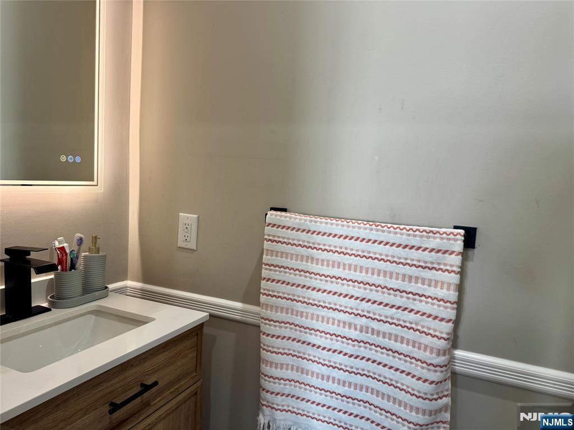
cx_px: 287
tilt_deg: -5.6
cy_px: 215
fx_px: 398
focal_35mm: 24
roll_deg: -3.3
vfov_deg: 56.8
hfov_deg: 71.6
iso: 125
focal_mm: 6.76
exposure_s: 1/120
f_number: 1.78
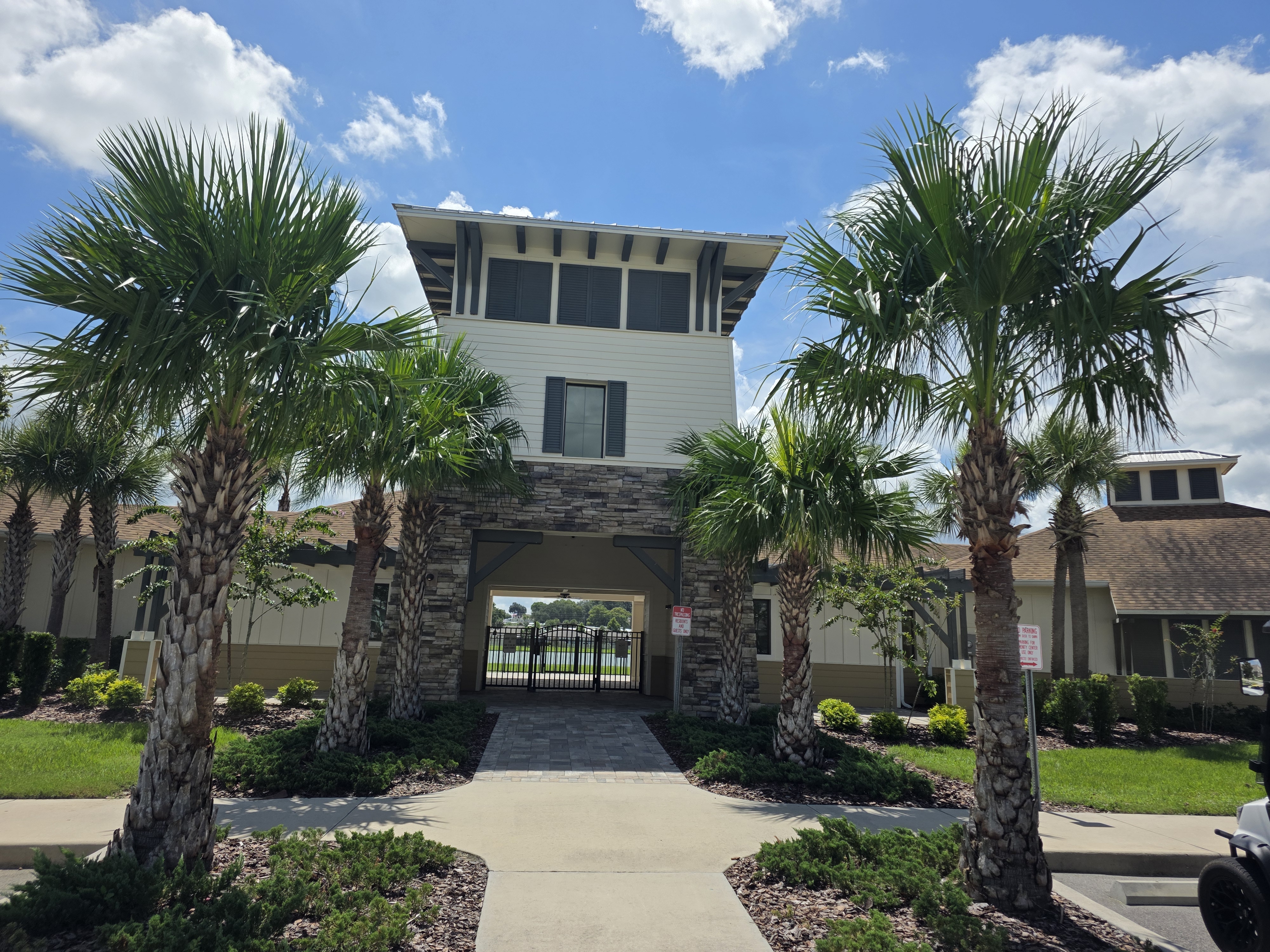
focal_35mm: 23
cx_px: 635
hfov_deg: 73.9
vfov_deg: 58.9
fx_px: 844
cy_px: 476
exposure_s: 1/7944
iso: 80
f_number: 1.7
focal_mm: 6.3
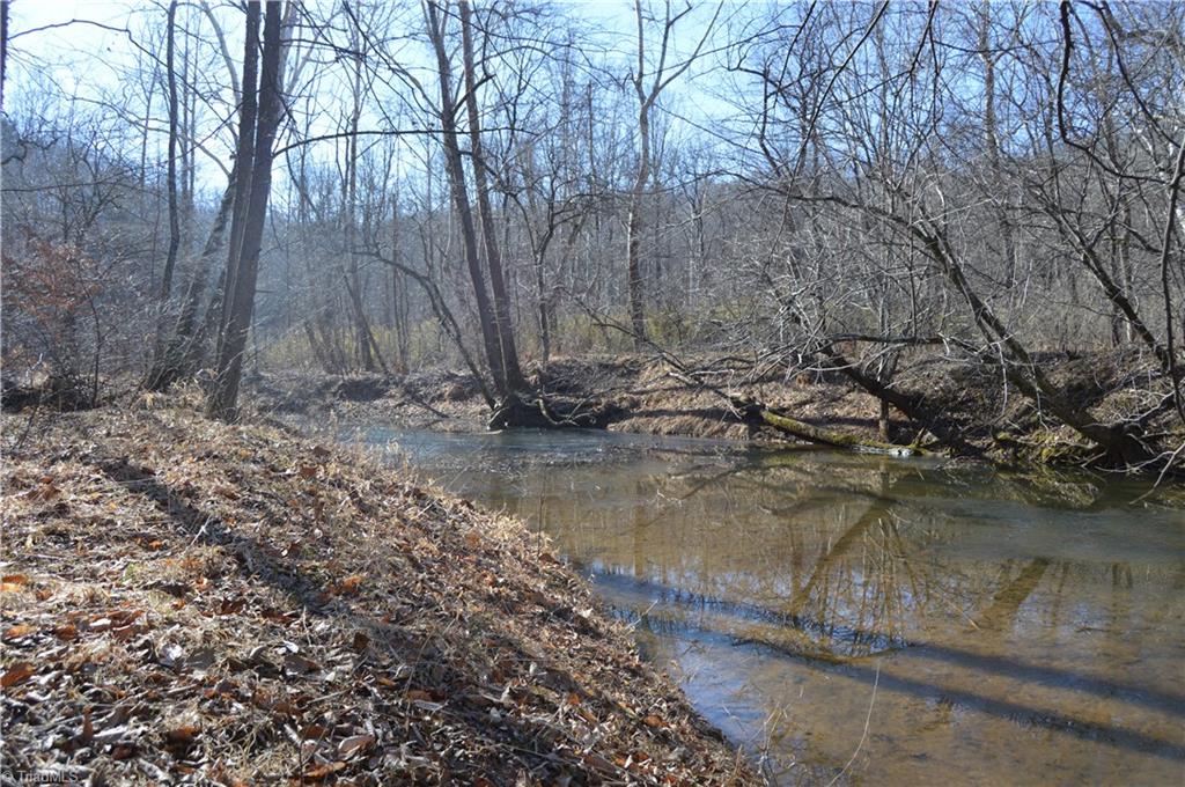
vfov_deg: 47.8
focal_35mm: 27
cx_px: 592
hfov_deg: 67.4
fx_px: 888
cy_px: 394
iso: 140
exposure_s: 1/250
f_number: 5.6
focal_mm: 18
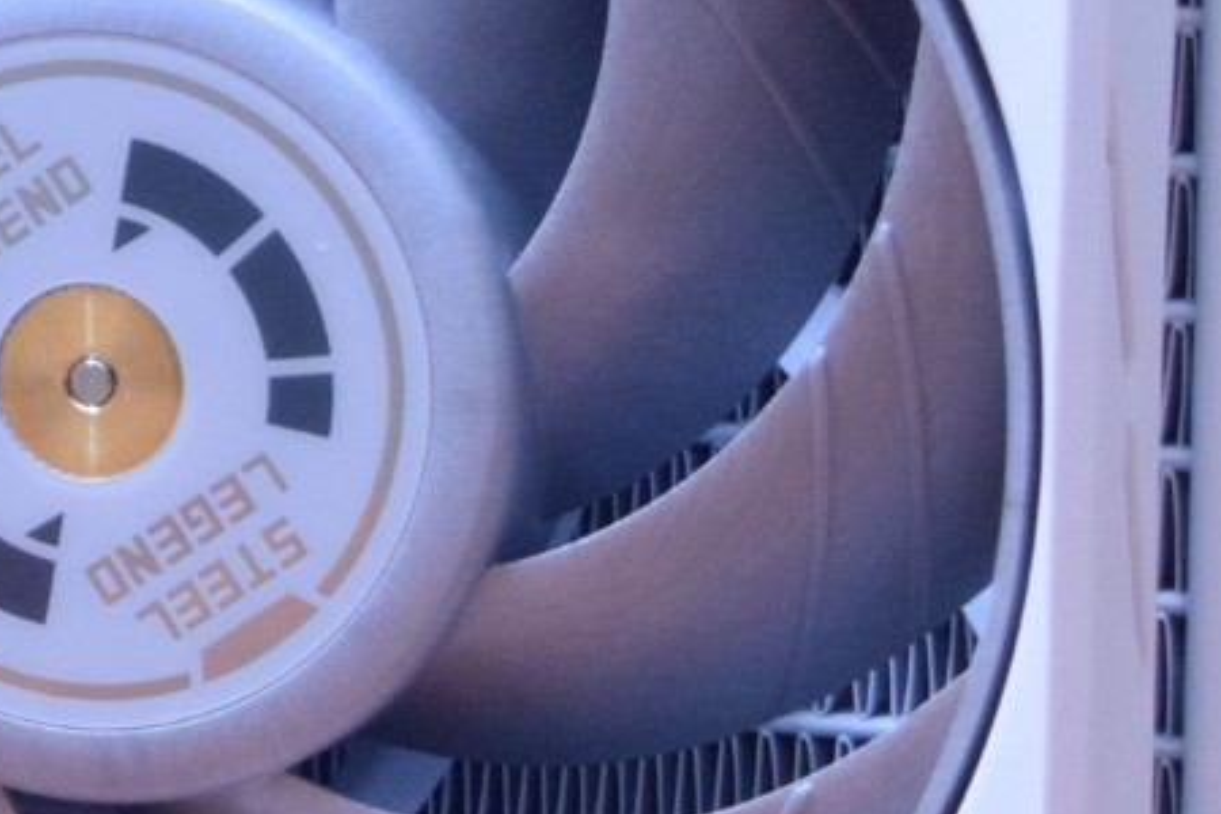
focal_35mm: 245
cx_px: -1235
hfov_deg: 8.0
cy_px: 38
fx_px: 8309
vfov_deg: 5.6
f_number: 7.1
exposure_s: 1/10
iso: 1600
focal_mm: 34
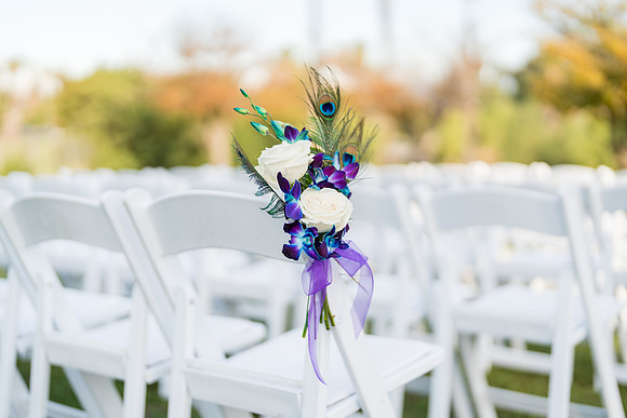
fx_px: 871
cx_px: 314
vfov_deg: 27.0
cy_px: 209
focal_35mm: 50
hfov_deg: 39.6
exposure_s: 1/2500
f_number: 1.2
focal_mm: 50
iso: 100
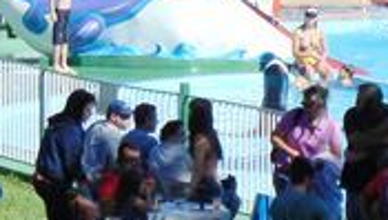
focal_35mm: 430
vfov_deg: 2.8
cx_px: 395
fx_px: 4430
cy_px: 200
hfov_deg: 5.0
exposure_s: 1/640
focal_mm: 19.4
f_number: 3.9
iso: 80
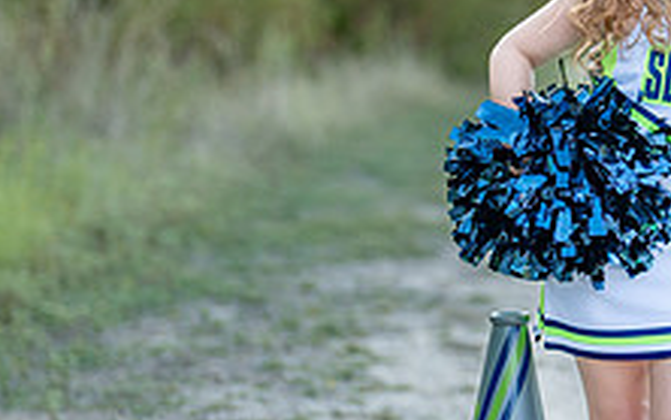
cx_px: 817
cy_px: 158
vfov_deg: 7.1
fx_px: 3403
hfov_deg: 11.0
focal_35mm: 186
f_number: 1.2
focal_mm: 50
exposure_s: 1/800
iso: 100
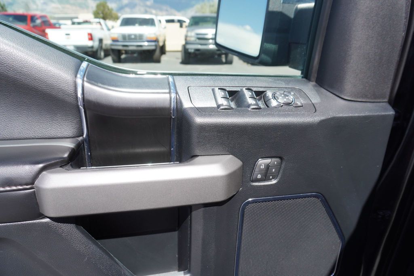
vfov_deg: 53.2
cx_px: 207
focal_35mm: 24
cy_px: 138
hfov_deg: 73.7
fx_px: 276
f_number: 5
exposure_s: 1/250
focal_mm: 16
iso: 100
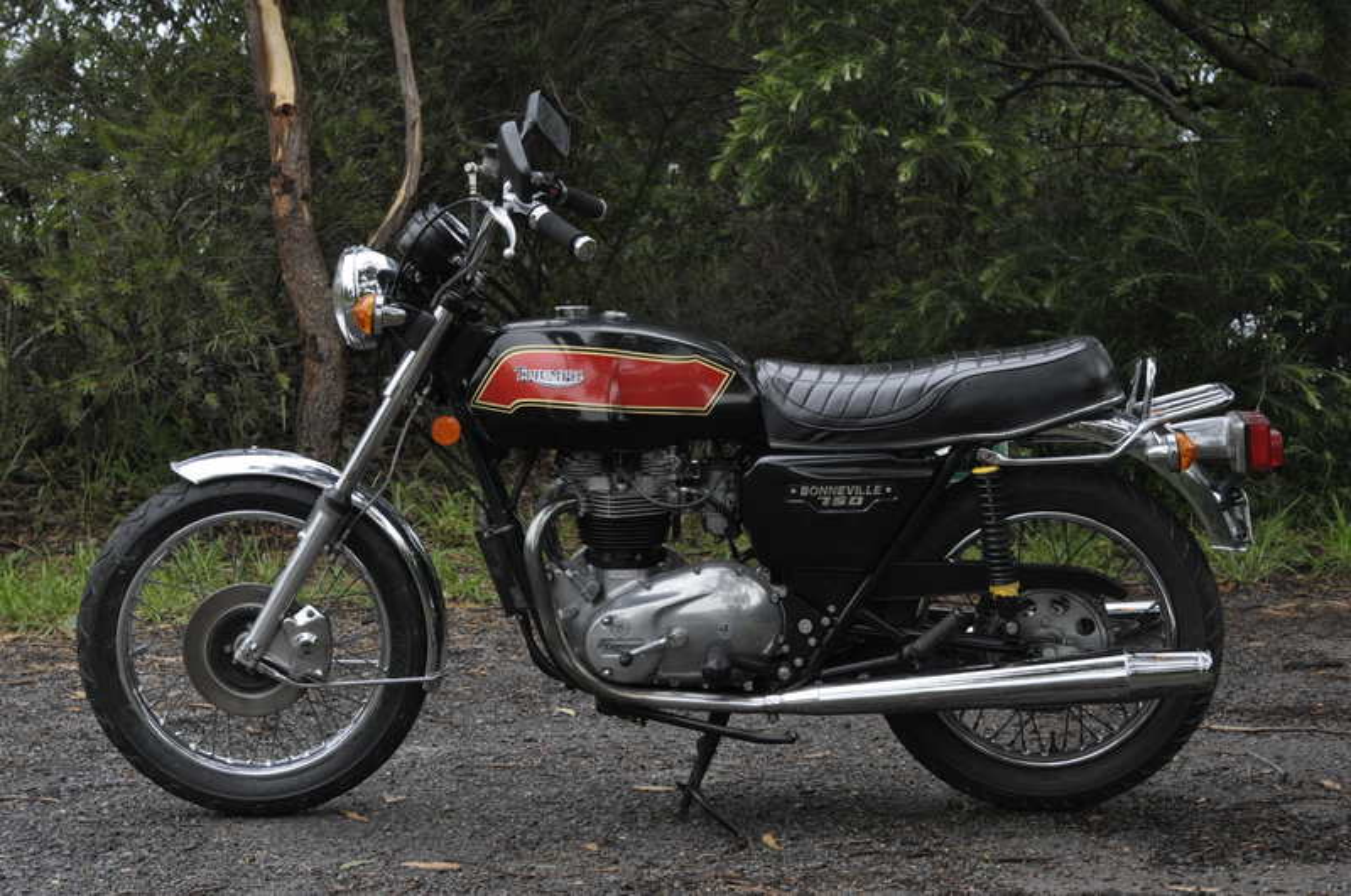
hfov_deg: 22.7
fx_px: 3373
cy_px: 448
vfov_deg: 15.1
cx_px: 676
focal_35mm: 90
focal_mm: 60
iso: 800
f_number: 8
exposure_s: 1/250
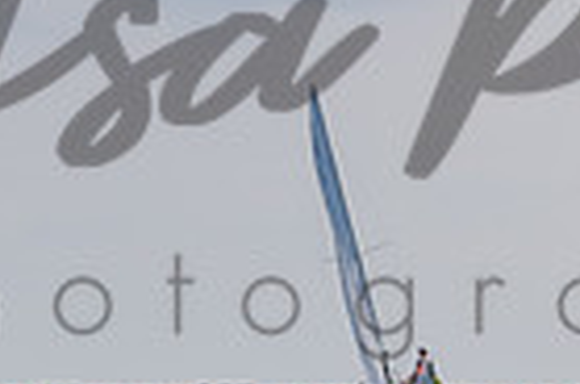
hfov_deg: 1.4
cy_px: -17
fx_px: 24192
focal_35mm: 1505
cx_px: 759
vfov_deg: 0.9
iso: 640
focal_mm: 240
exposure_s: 1/1000
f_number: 14
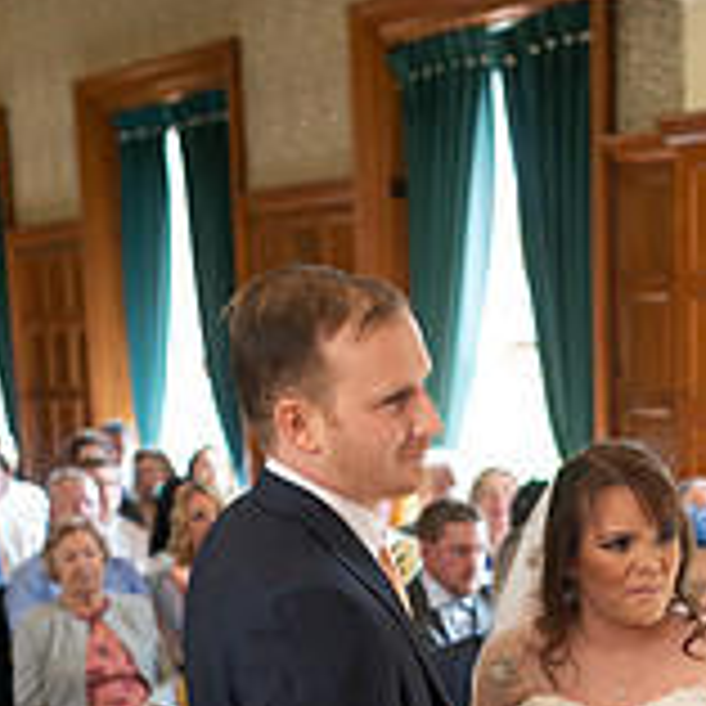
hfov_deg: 20.2
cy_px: 850
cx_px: 542
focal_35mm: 85
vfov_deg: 19.2
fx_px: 1961
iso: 200
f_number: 2.5
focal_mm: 35
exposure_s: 1/80
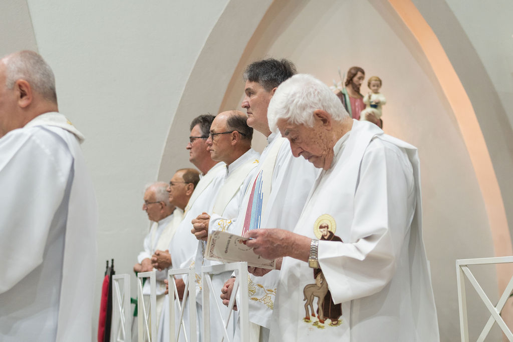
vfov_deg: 25.8
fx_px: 747
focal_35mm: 52
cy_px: 171
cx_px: 256
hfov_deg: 37.9
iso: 800
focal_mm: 35
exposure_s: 1/160
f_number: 2.2
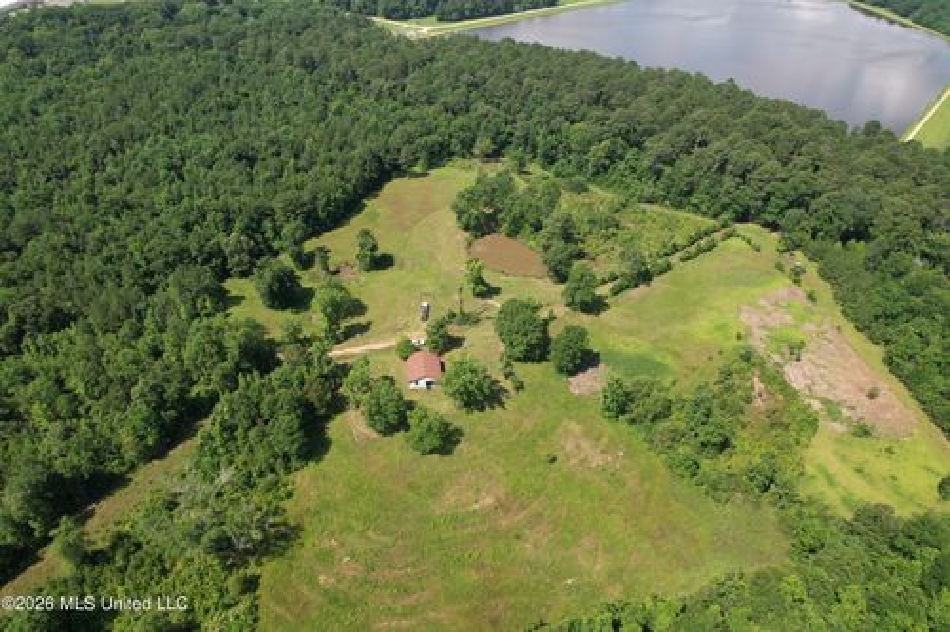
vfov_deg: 57.2
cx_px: 475
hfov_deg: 78.6
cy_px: 316
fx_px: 580
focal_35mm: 22
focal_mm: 8.38
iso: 100
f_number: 2.8
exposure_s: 1/60
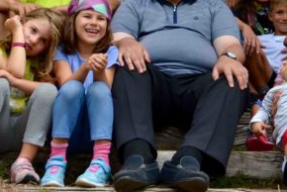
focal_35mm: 103
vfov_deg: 13.0
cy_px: -25
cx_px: 257
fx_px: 822
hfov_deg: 19.5
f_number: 8
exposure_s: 1/250
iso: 180
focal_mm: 26
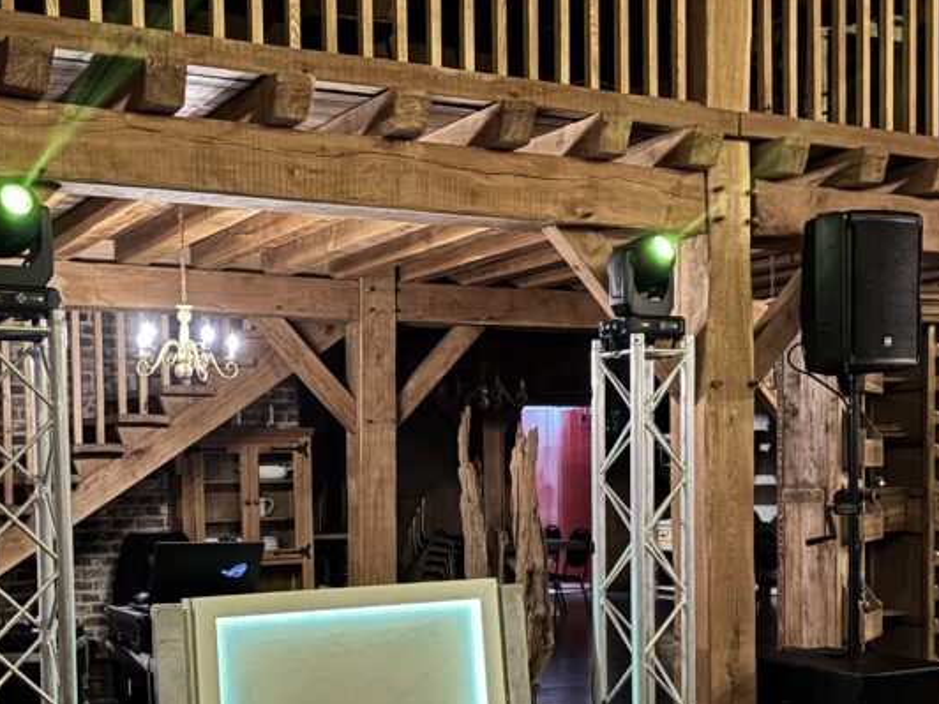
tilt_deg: -3.0
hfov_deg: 38.0
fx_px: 1356
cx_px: 358
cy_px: 545
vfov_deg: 28.6
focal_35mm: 50
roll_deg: +0.8
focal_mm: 5.96
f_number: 1.6
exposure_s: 1/10
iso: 640
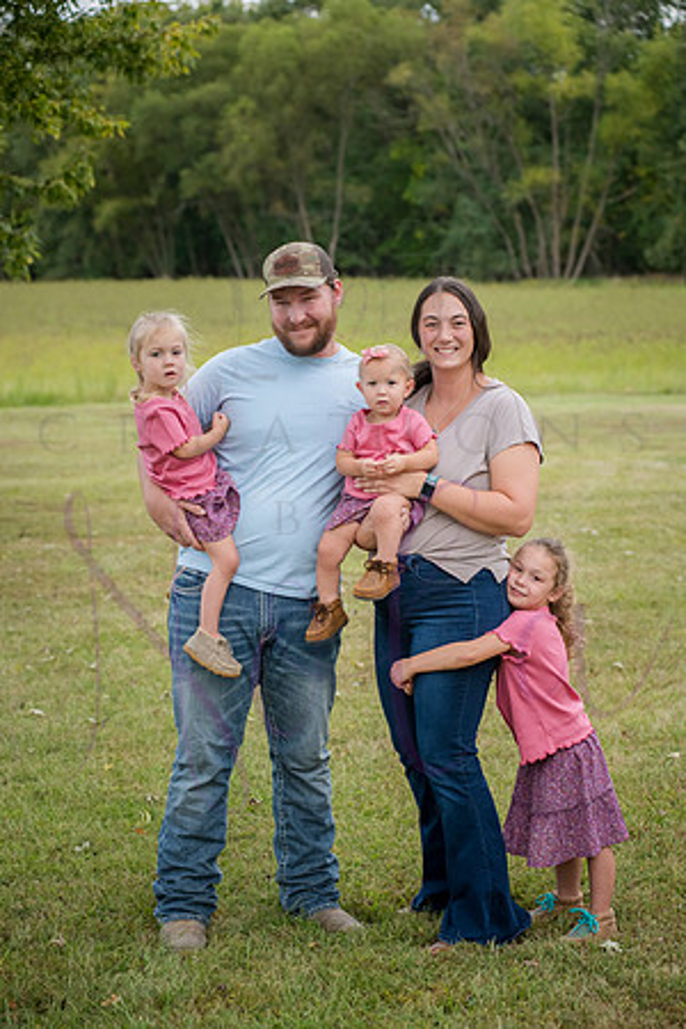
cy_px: 514
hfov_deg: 17.1
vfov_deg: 25.4
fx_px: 2286
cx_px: 343
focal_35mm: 80
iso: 400
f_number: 5
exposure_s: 1/400
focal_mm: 80
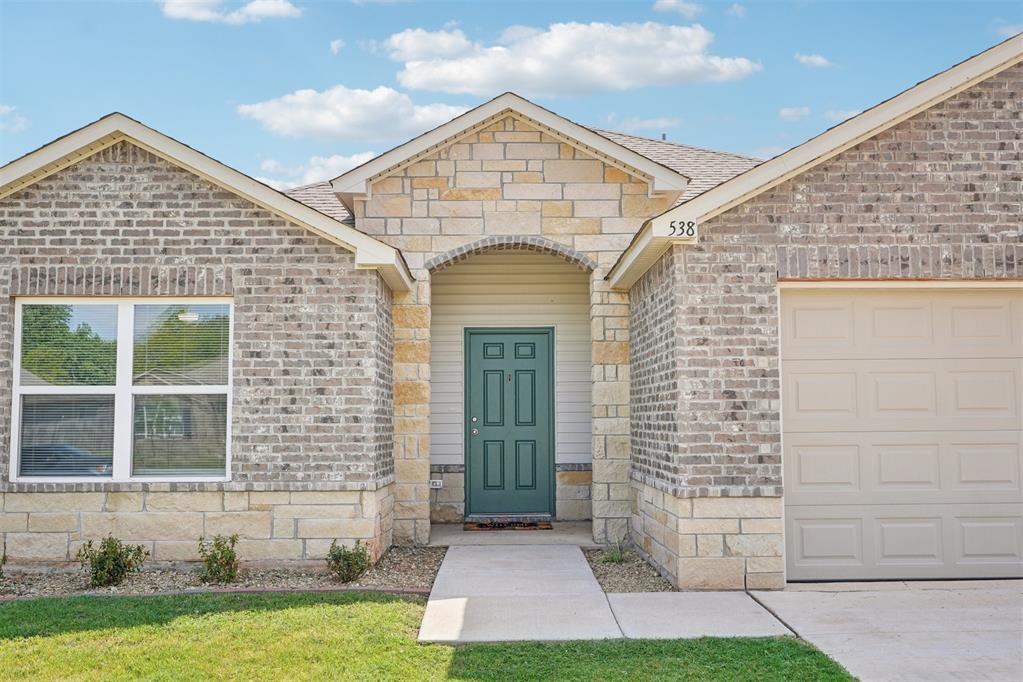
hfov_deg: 54.4
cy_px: 341
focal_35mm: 35
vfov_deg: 37.9
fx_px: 995
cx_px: 512
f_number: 8
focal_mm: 35
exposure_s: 1/160
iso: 100
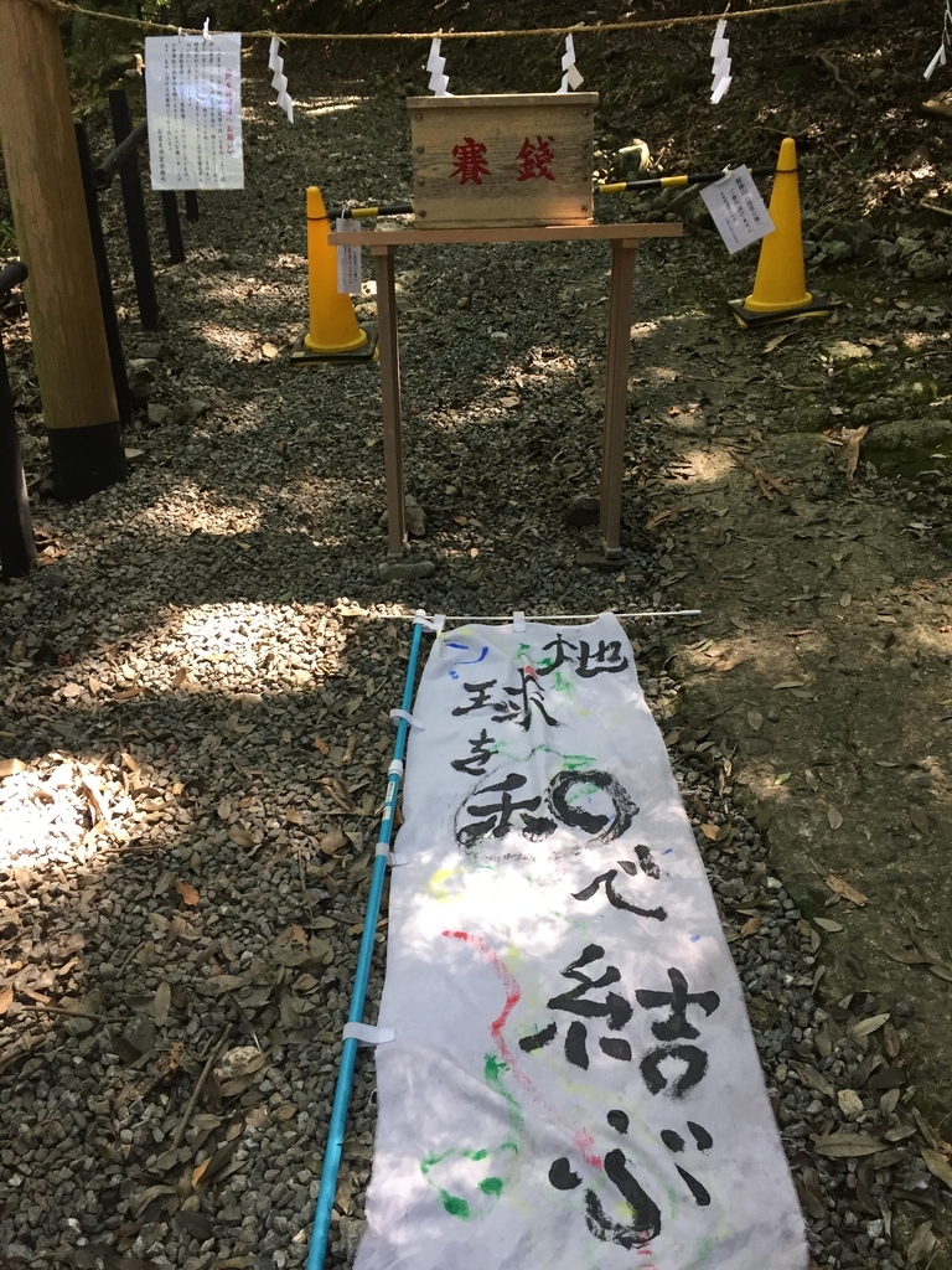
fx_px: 1063
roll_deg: +2.9
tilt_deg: -17.3
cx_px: 476
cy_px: 635
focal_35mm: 29
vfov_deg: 61.7
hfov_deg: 48.2
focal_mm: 4.15
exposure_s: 1/30
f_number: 2.2
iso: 40
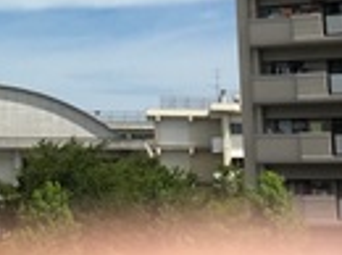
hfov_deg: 13.6
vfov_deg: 9.4
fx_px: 1410
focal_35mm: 143
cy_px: -318
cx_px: -11
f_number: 2.2
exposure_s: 1/2404
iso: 25
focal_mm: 4.15
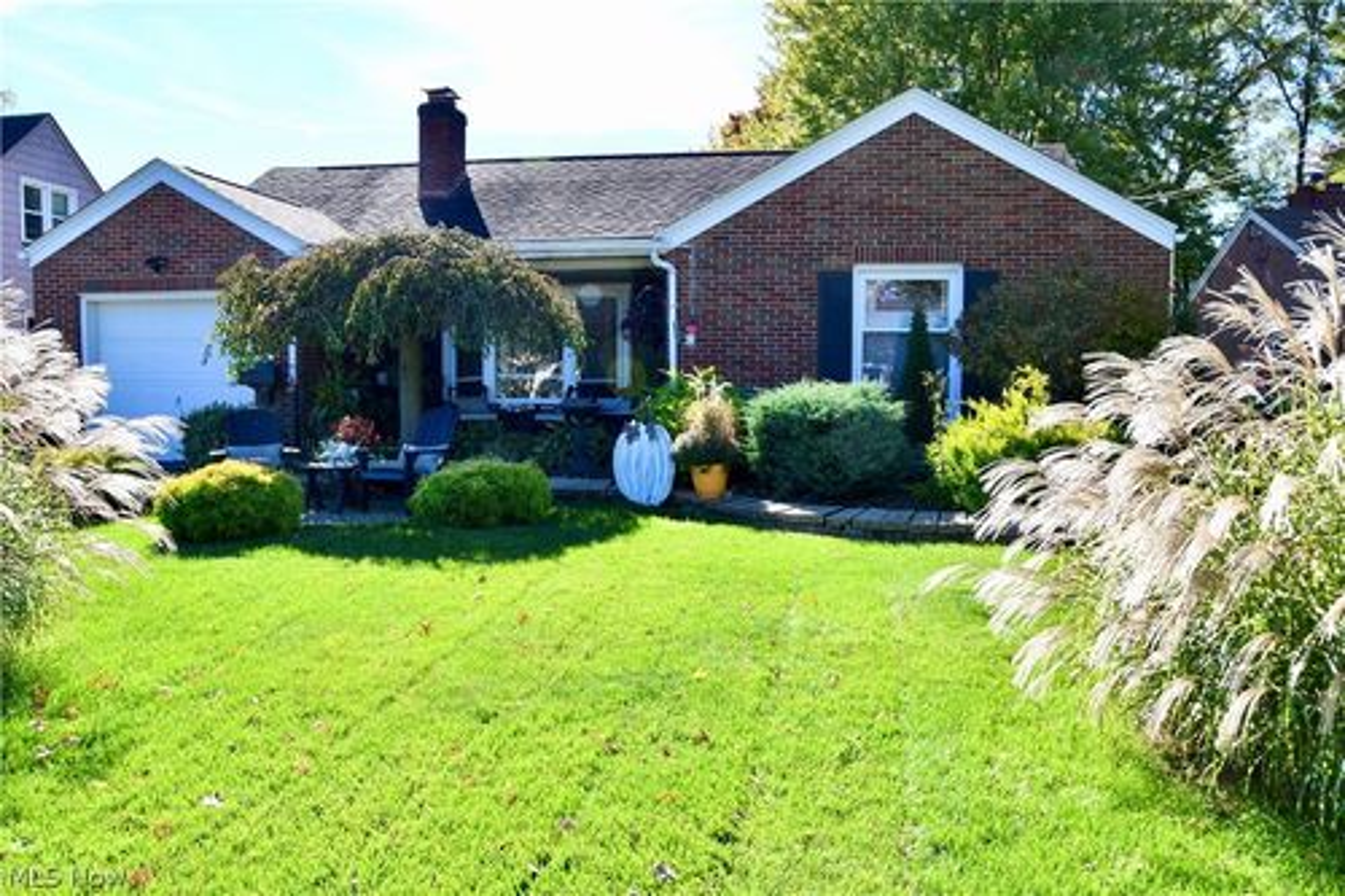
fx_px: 1008
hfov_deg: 67.4
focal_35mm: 27
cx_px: 672
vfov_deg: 47.9
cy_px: 448
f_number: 9
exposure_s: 1/100
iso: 160
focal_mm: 18
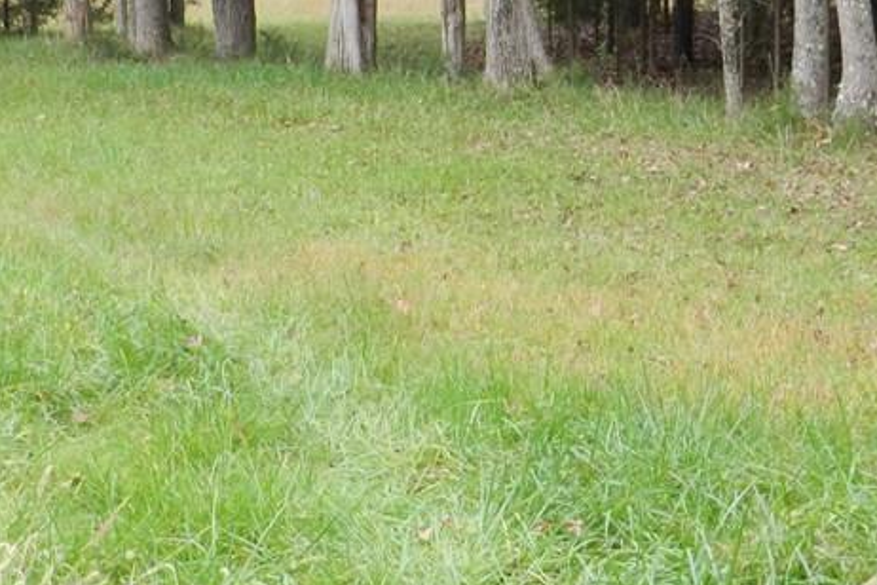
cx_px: 361
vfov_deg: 12.9
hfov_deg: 19.3
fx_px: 2582
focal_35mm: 106
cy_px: 118
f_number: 4.2
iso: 160
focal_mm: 8.1
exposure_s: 1/50
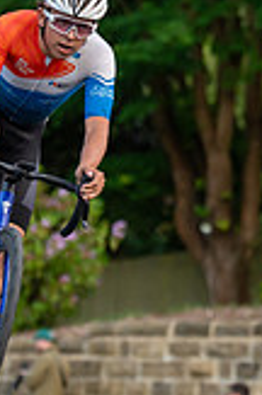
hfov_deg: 3.6
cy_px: 69
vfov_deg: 5.4
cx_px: 51
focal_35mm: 382
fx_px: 4188
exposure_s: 1/1000
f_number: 2.8
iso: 1250
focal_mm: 107
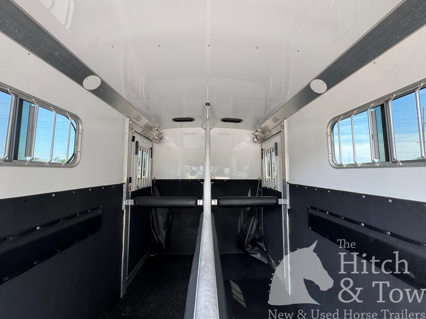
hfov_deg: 102.1
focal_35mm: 14
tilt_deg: +5.2
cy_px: 160
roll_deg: -2.0
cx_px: 213
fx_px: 172
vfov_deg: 85.7
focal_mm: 2.22
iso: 64
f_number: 2.2
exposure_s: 1/99
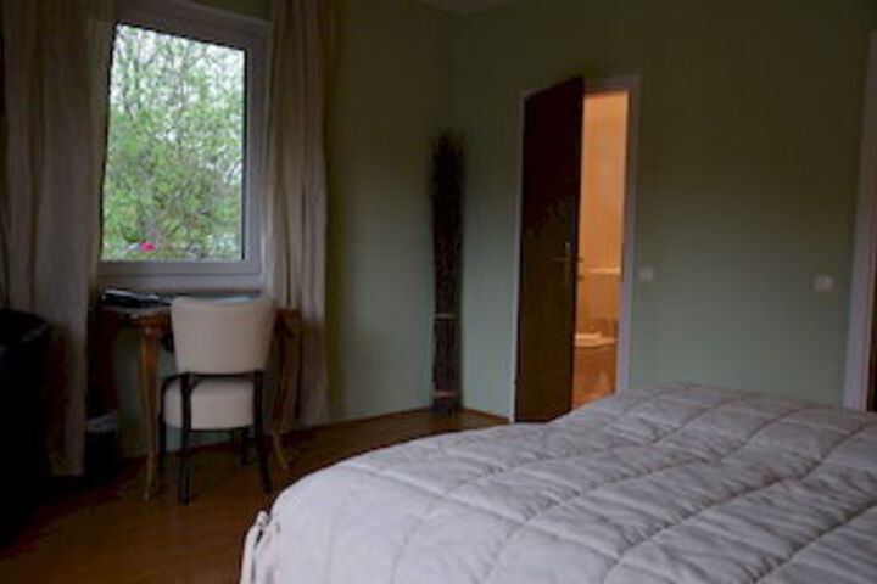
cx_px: 438
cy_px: 292
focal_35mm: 32
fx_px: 767
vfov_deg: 41.7
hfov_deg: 59.5
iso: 800
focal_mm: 21
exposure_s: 1/50
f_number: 3.8
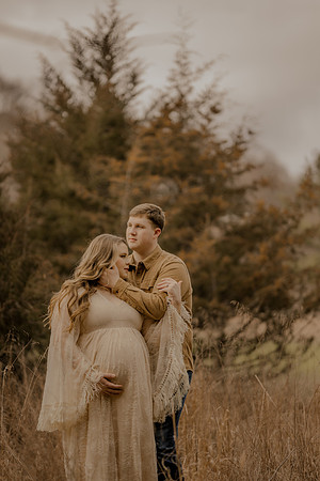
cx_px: 160
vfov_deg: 23.9
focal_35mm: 85
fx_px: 1133
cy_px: 240
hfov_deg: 16.1
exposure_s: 1/500
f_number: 1.4
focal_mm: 85
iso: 64
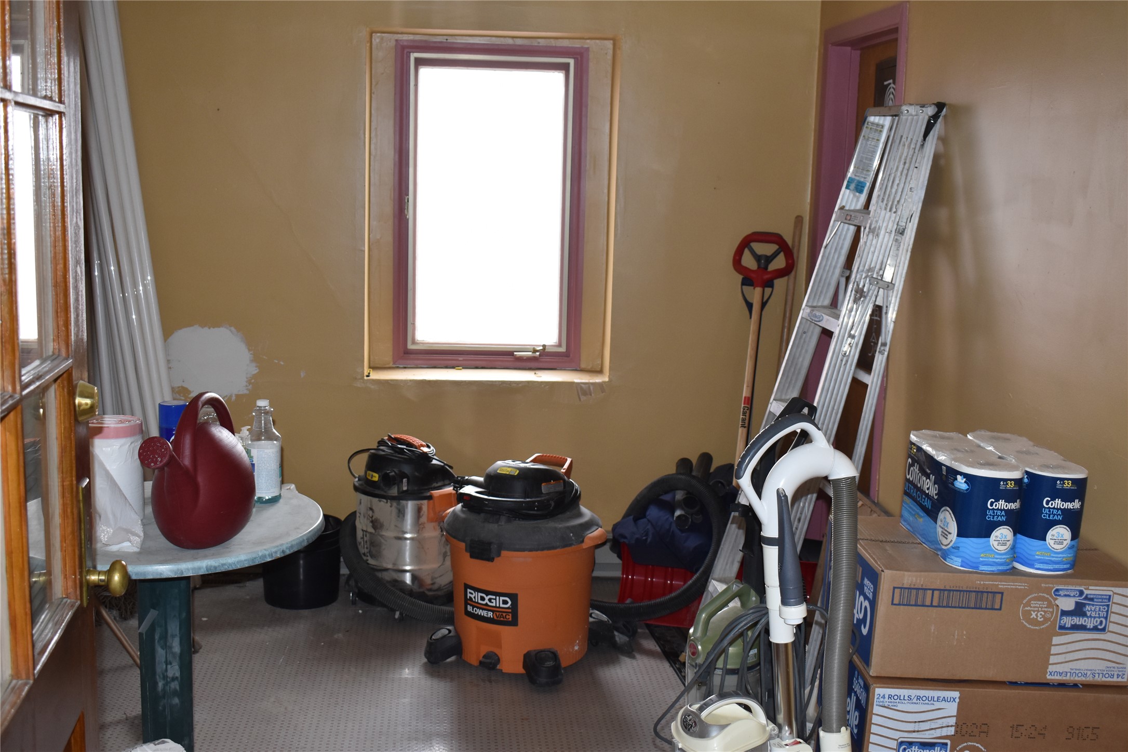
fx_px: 1316
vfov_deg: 31.9
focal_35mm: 42
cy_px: 376
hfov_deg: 46.4
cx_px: 564
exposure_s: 1/125
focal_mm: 28
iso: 800
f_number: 5.6
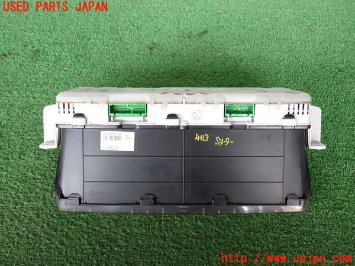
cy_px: 133
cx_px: 178
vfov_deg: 44.2
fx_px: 328
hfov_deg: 56.8
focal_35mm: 32
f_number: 2.4
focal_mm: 5.79
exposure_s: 1/60
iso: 200
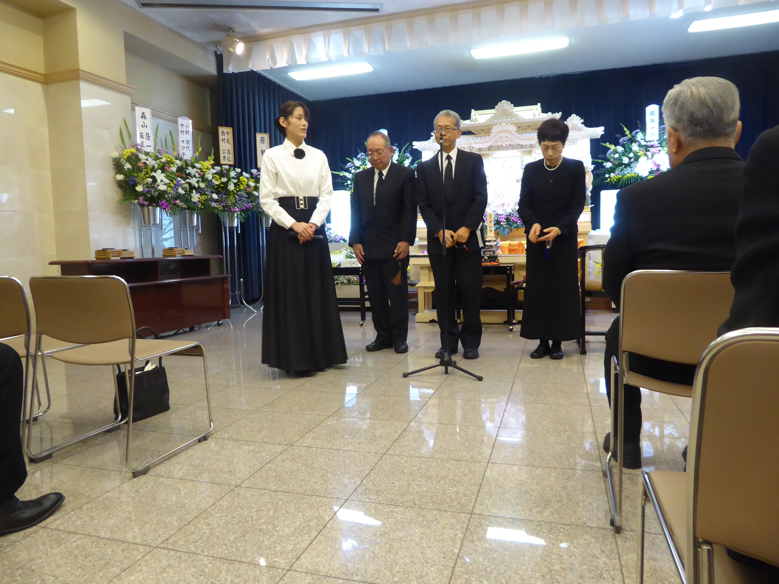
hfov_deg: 69.4
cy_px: 292
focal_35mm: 25
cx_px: 390
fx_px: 563
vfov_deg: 54.9
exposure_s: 1/15
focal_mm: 4.3
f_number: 3.3
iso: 400
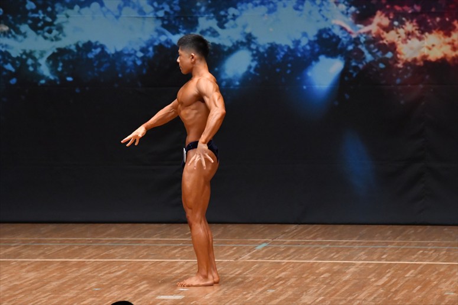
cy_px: 152
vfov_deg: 5.1
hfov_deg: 7.6
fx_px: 3433
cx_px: 229
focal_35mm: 270
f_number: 5.6
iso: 5000
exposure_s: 1/400
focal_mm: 180
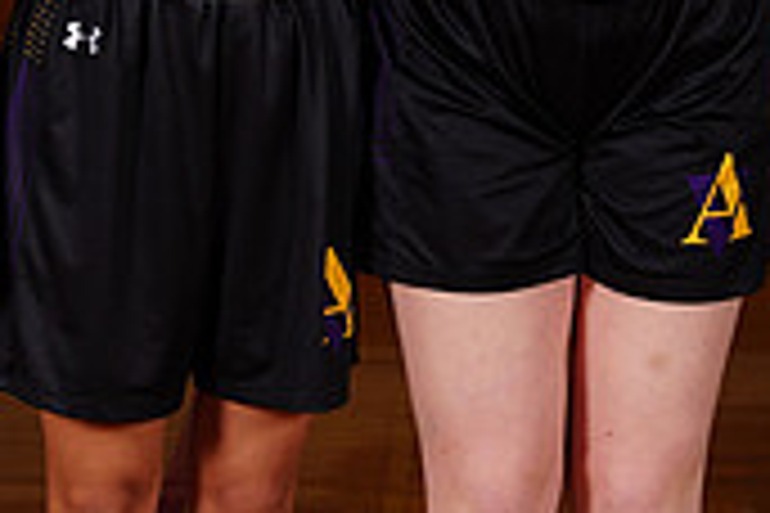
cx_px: 549
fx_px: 5090
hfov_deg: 8.6
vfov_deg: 5.7
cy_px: -223
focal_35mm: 238
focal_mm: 70
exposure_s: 1/200
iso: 200
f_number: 6.3
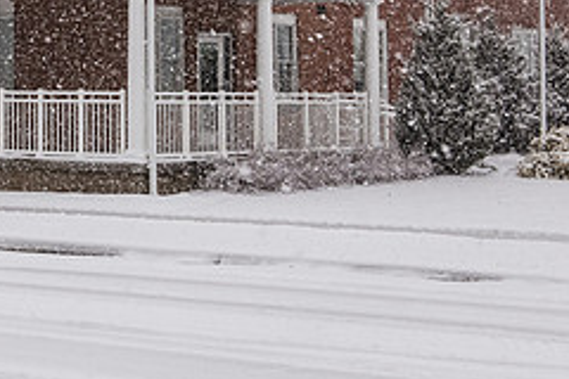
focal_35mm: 116
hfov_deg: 17.0
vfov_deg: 11.6
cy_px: -37
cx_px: -66
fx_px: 1833
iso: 1000
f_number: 8
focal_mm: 48
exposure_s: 1/800
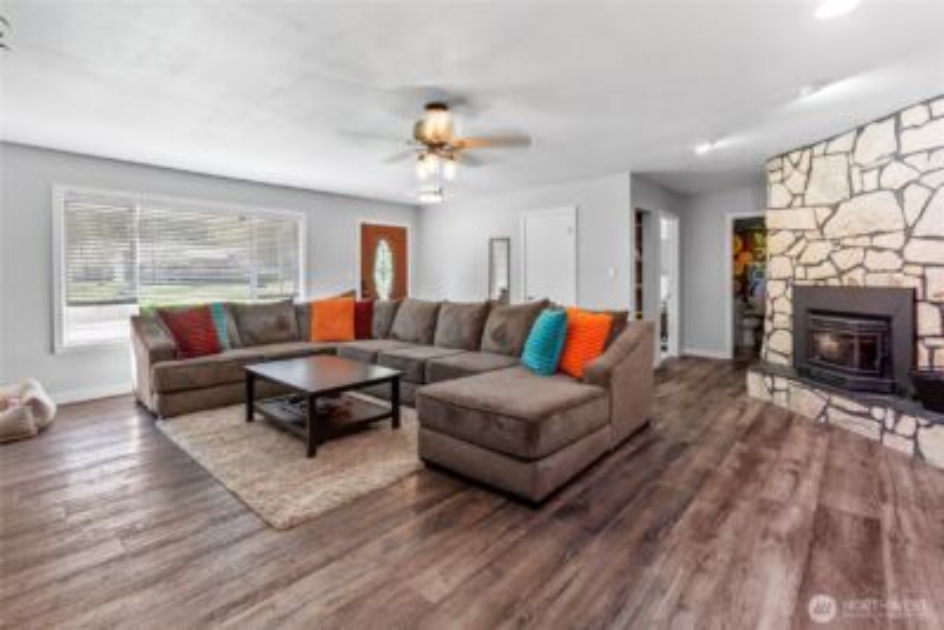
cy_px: 315
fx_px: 393
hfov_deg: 100.4
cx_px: 472
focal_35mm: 15
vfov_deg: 77.4
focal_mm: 10
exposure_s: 1/2
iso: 200
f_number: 9
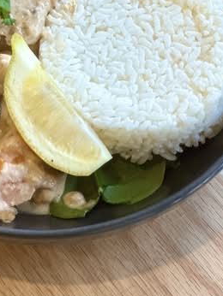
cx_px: 45
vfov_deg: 12.1
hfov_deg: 9.1
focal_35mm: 163
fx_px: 1398
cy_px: 46
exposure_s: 1/100
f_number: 2.8
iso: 200
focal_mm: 9
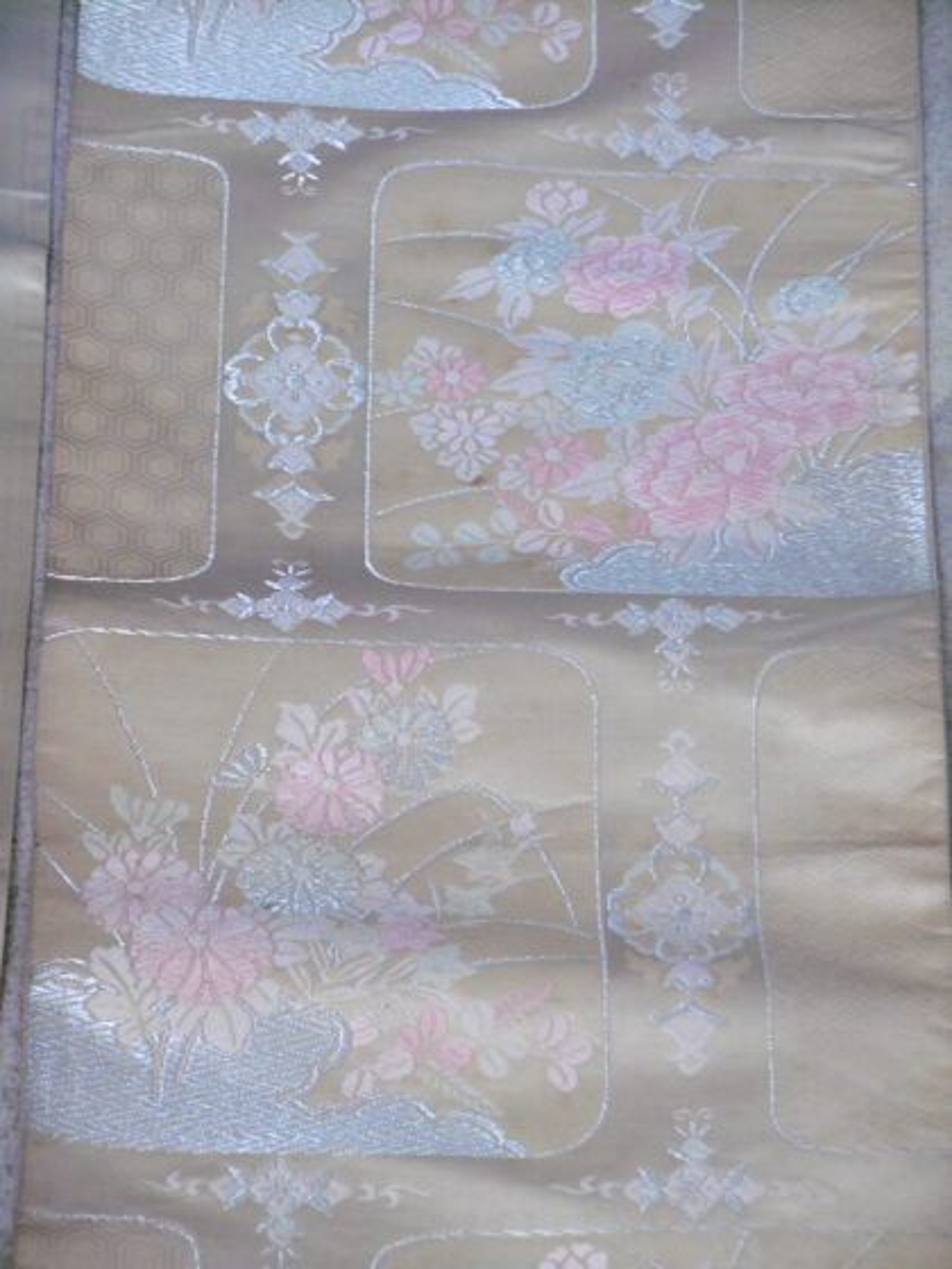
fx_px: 6930
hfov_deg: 7.9
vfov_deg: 10.5
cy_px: 634
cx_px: 476
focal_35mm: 189
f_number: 5.6
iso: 400
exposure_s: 1/50
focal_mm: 33.8
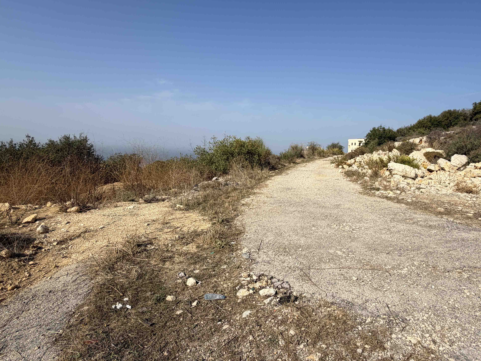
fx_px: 292
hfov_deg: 78.5
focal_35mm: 21
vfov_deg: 63.0
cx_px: 277
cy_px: 147
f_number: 2.2
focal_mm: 2.22
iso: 20
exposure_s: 1/1167
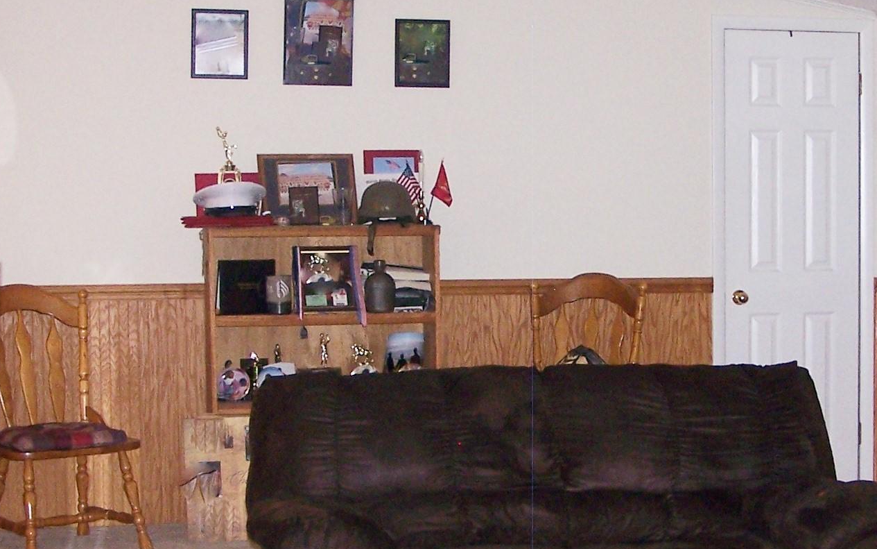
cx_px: 583
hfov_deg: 25.1
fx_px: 1960
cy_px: 301
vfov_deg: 15.9
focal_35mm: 82
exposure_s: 1/60
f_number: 2.8
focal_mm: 6.3
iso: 140
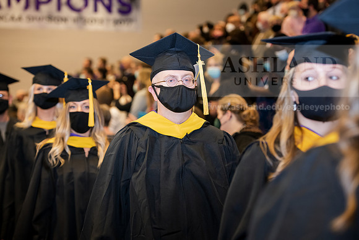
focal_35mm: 95
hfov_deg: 21.5
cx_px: 180
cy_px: 120
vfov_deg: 14.4
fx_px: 948
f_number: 4
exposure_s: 1/200
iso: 2000
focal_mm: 95
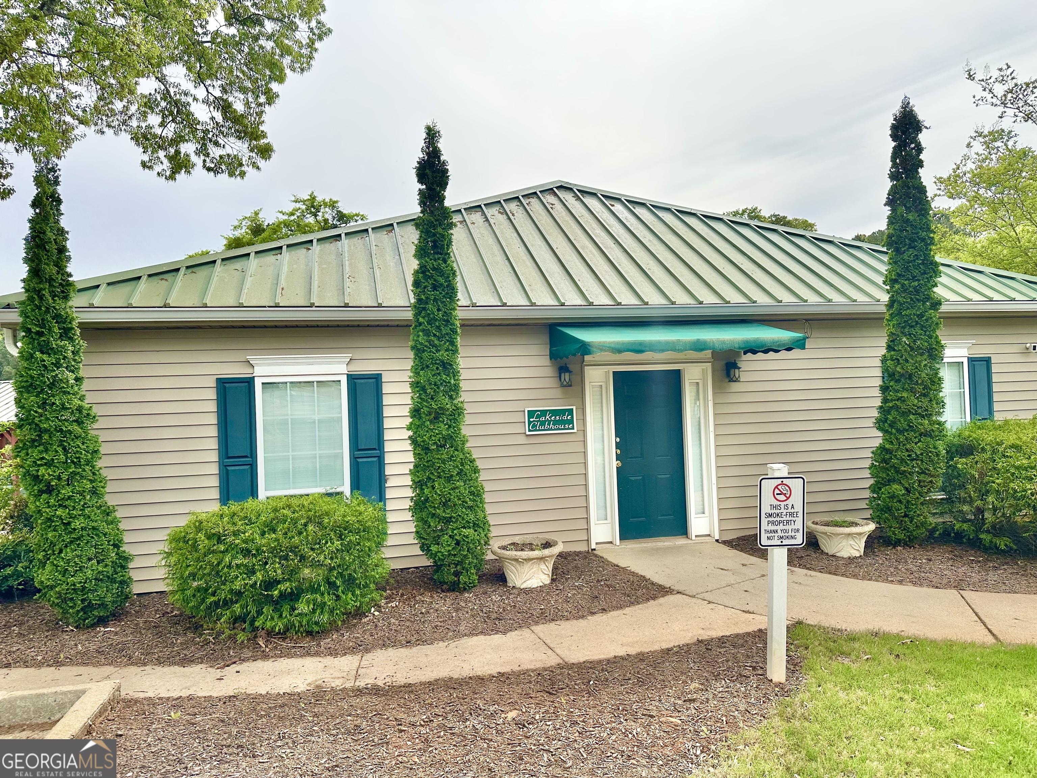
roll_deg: +1.6
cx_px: 518
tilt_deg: +0.5
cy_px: 389
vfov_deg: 56.8
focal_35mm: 24
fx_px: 719
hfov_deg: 71.6
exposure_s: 1/4184
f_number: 1.78
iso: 80
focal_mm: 6.86
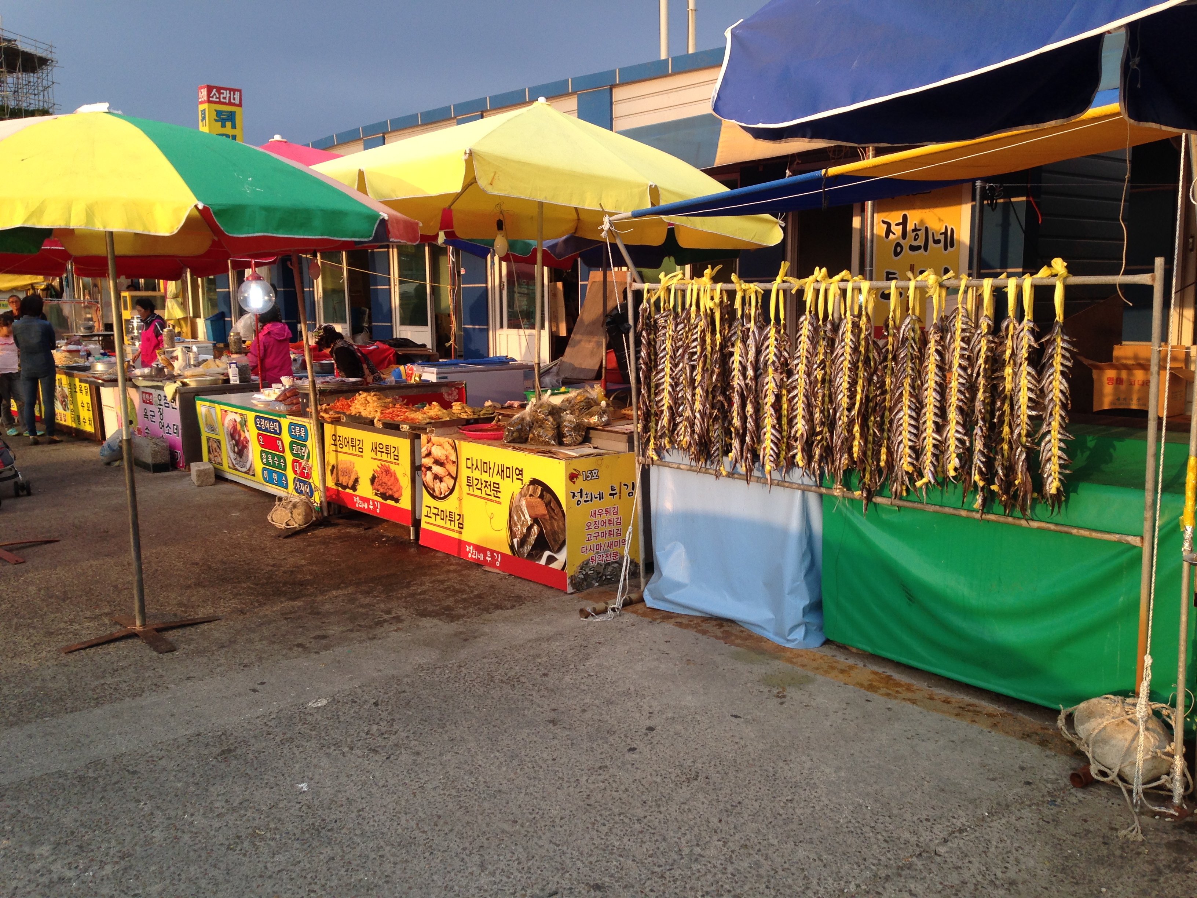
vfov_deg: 42.9
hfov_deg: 55.4
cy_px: 449
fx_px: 1141
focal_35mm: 33
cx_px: 598
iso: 50
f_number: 2.4
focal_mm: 4.12
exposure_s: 1/166
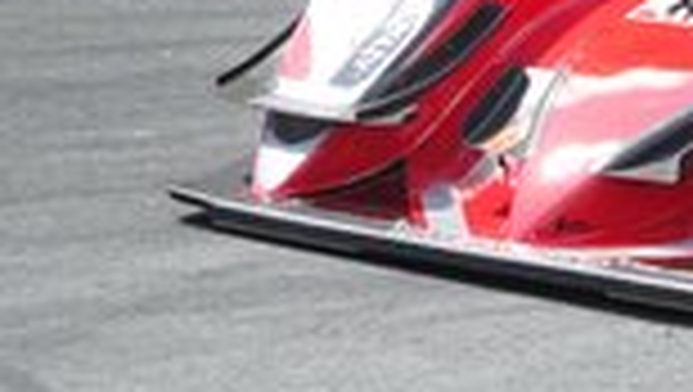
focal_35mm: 946
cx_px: 1004
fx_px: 17401
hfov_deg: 2.3
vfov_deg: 1.3
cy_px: 176
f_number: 4
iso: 500
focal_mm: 113.69
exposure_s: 1/800
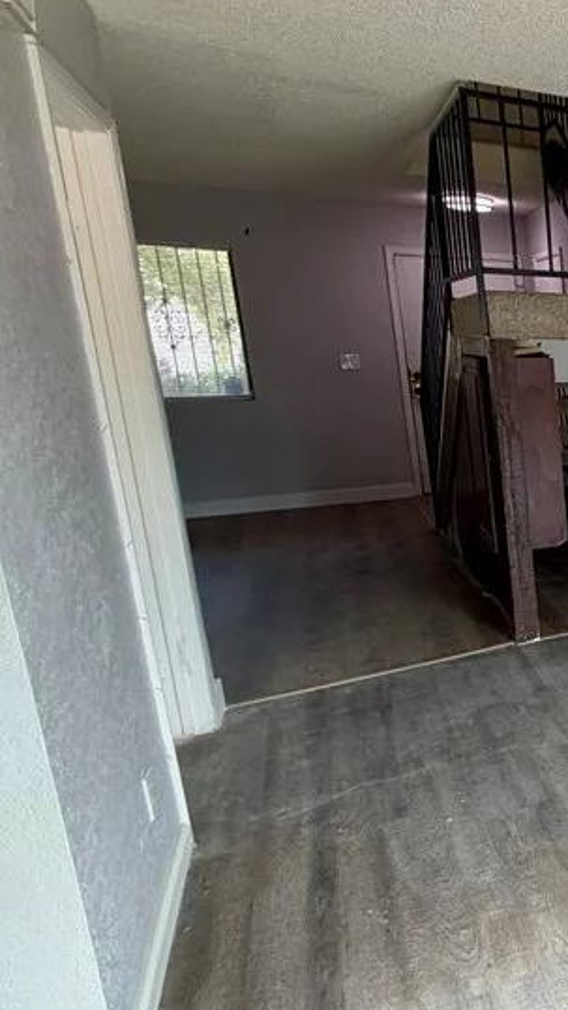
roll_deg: -0.3
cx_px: 900
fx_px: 777
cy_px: 493
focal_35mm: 29
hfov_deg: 26.1
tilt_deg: -11.5
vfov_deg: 66.1
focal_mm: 2.22
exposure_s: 1/120
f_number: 2.2
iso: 160
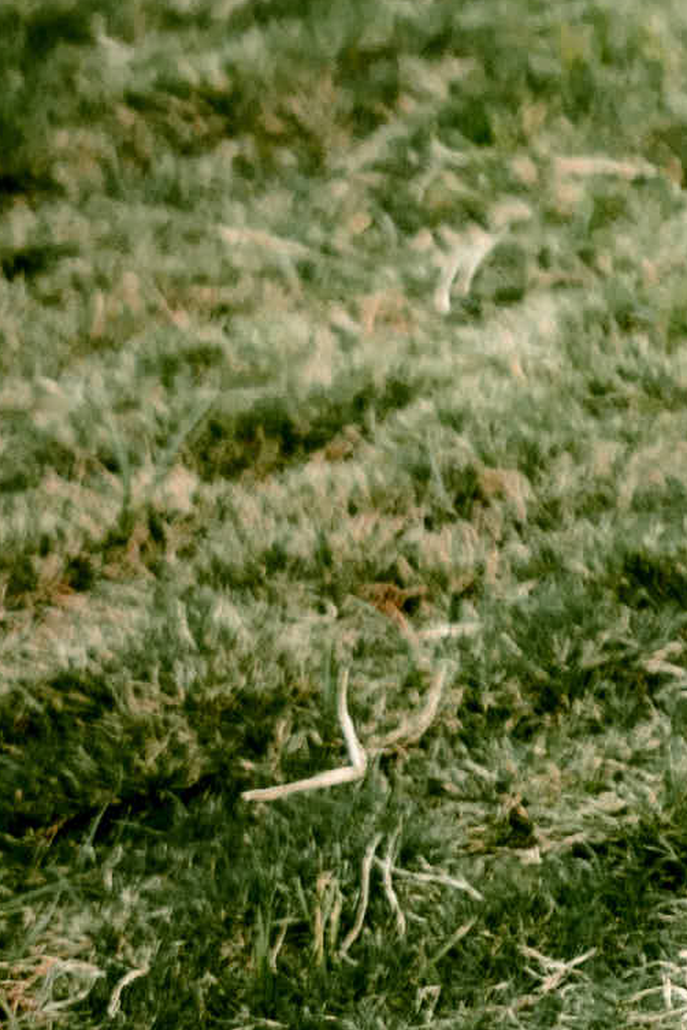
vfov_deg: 6.9
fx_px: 7986
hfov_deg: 4.5
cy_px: -1561
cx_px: 2674
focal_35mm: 279
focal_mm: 35
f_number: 1.4
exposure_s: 1/1600
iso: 100
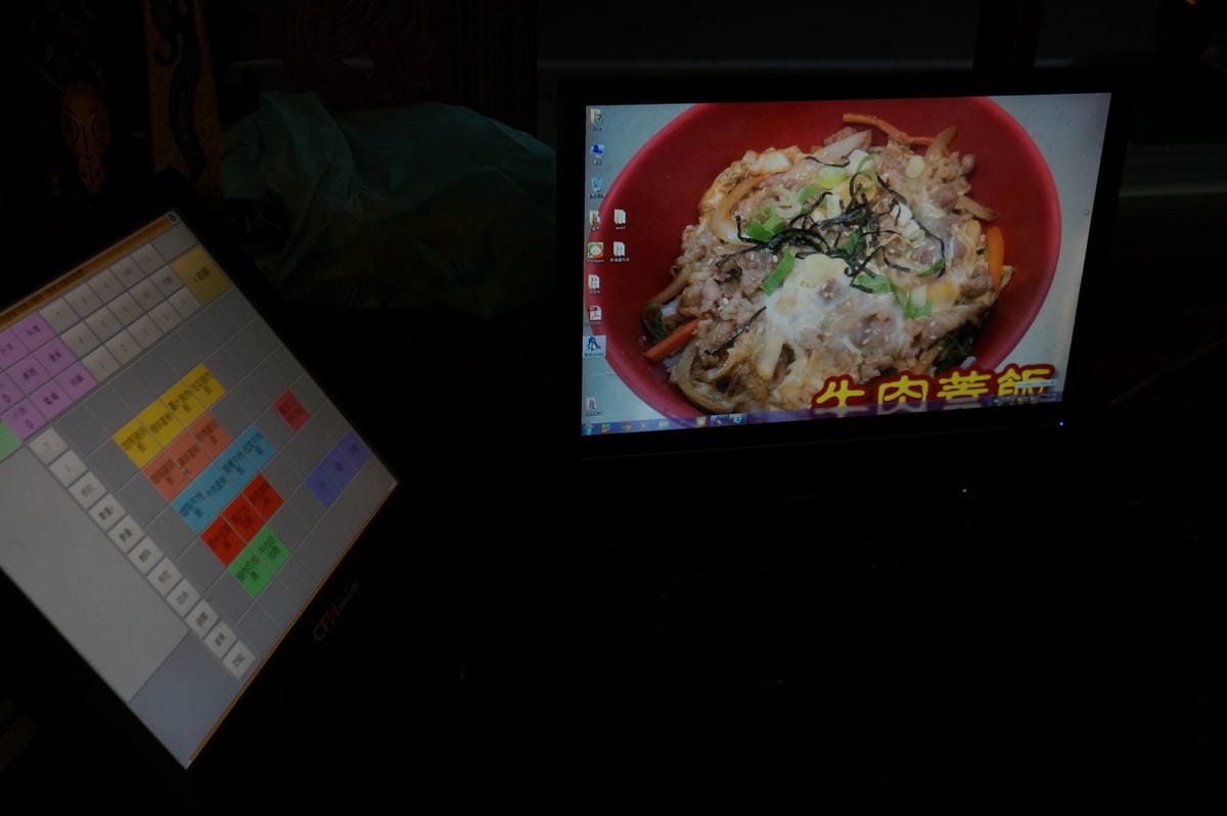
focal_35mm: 40
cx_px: 614
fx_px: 1379
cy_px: 408
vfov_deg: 33.0
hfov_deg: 48.0
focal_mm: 27
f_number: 4.5
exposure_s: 1/160
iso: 800
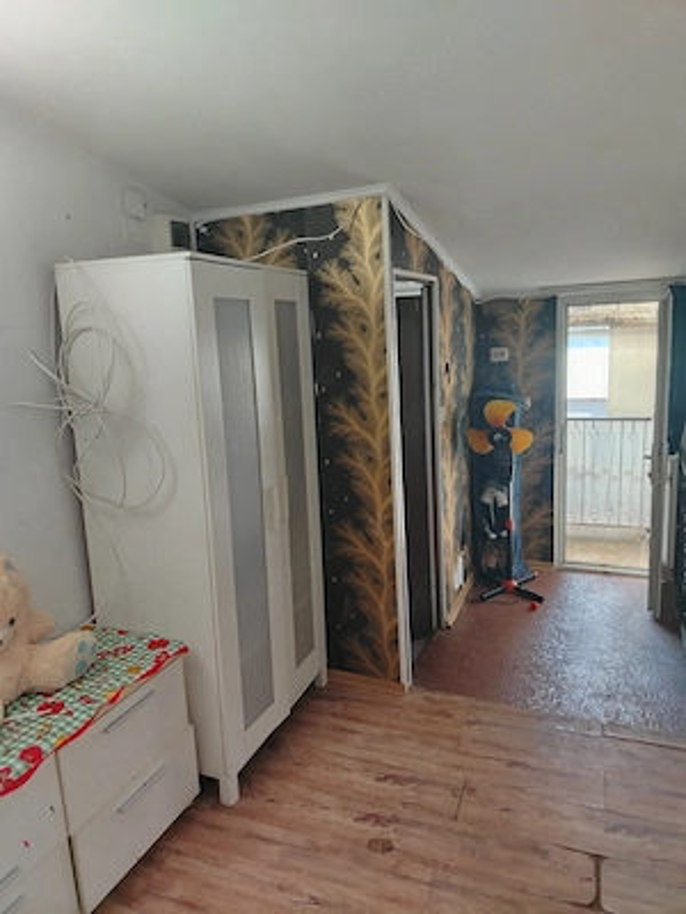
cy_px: 457
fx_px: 634
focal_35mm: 24
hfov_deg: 56.8
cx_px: 343
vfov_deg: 71.6
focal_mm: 5.25
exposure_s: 1/50
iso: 356
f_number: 1.75
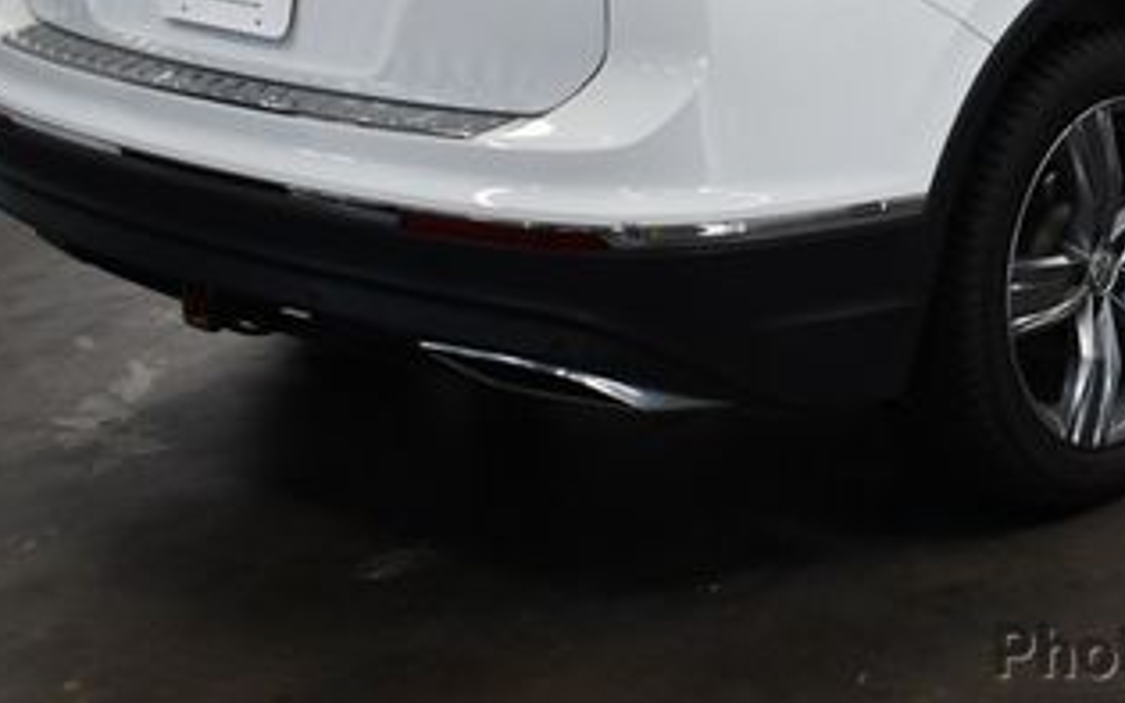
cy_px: -43
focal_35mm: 87
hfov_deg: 23.4
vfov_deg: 14.7
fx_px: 2668
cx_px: 950
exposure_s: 1/250
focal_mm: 21
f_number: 3.8
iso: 640
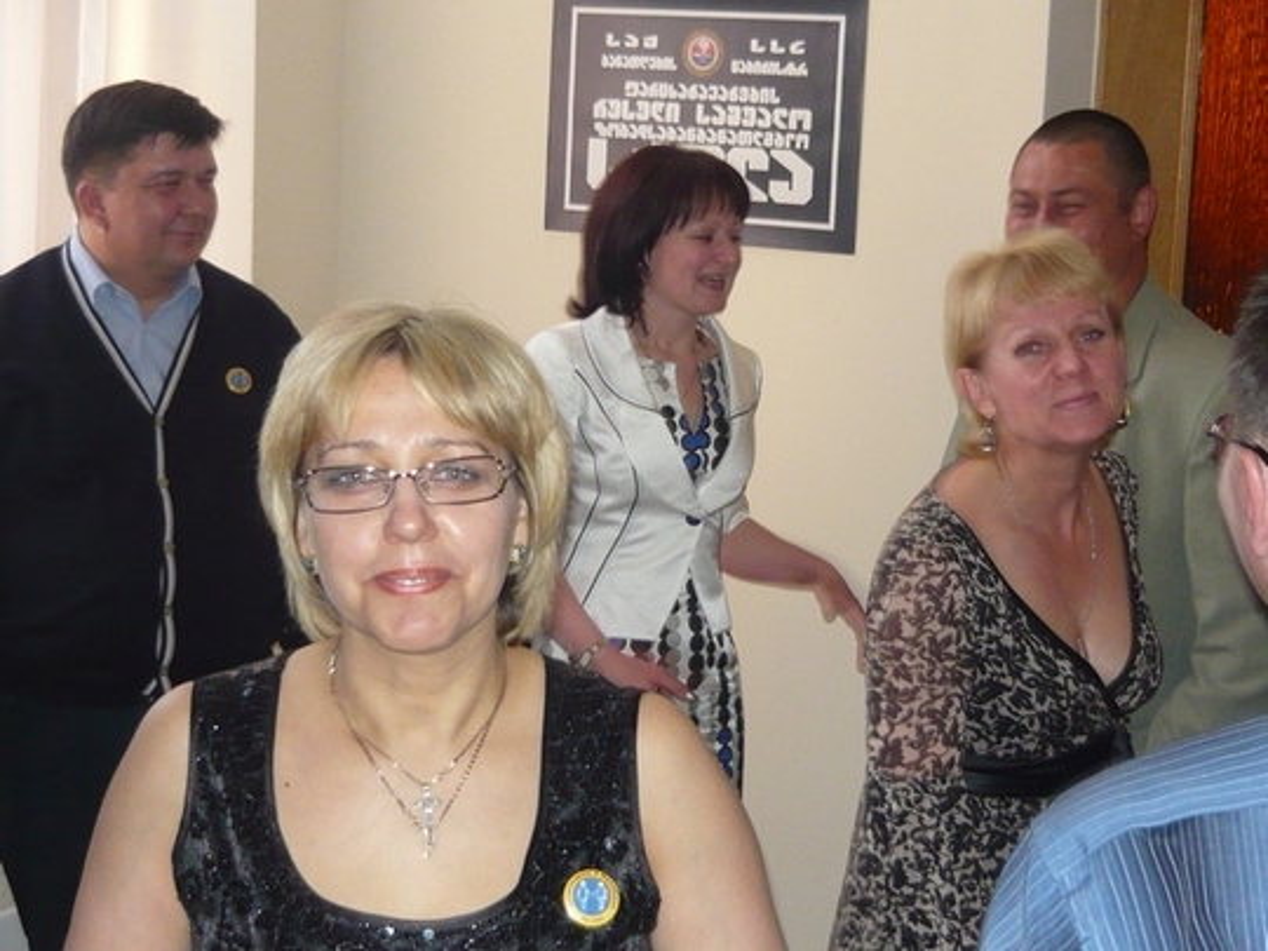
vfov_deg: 24.0
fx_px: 2234
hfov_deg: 31.7
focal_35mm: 61
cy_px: 476
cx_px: 634
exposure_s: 1/30
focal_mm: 6.3
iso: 200
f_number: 2.9
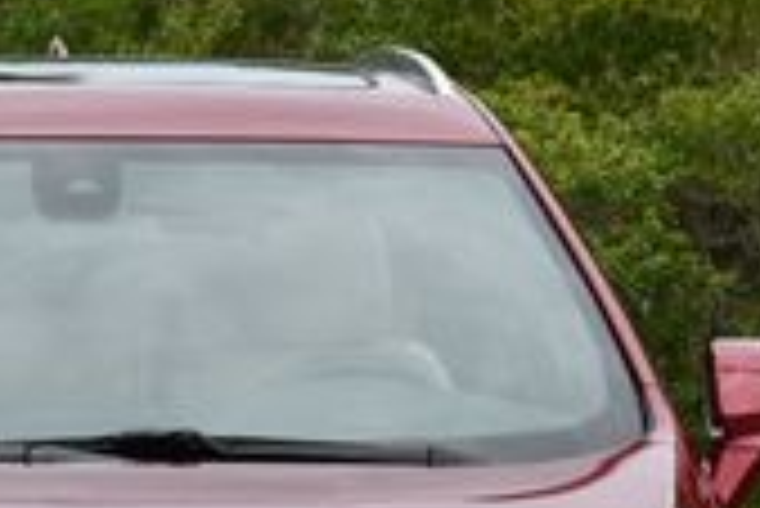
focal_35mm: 257
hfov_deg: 8.0
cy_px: 746
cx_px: 139
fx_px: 5430
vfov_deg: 5.3
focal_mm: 34
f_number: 8
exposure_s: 1/250
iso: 140
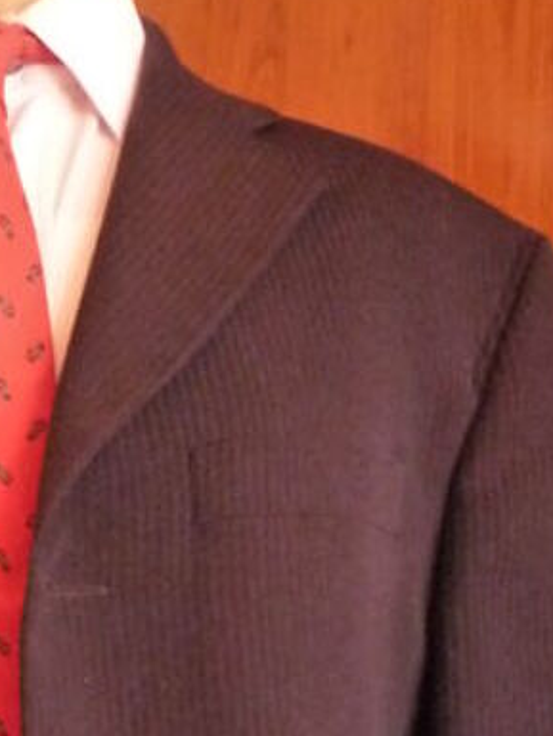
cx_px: 0
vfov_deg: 17.8
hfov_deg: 15.0
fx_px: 2065
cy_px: 1156
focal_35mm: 97
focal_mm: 4.7
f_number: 3.3
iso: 800
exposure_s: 1/20
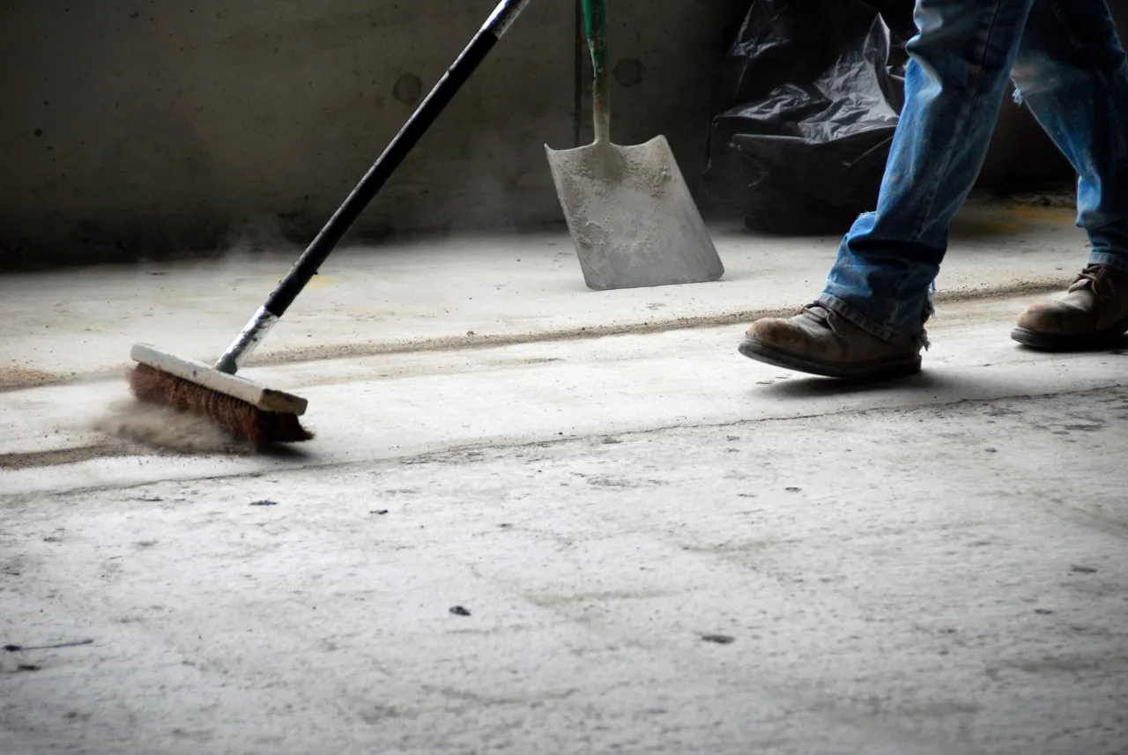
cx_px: 564
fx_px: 6118
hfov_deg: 10.5
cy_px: 378
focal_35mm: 195
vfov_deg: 7.1
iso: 200
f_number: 5.6
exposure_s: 1/250
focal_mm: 130
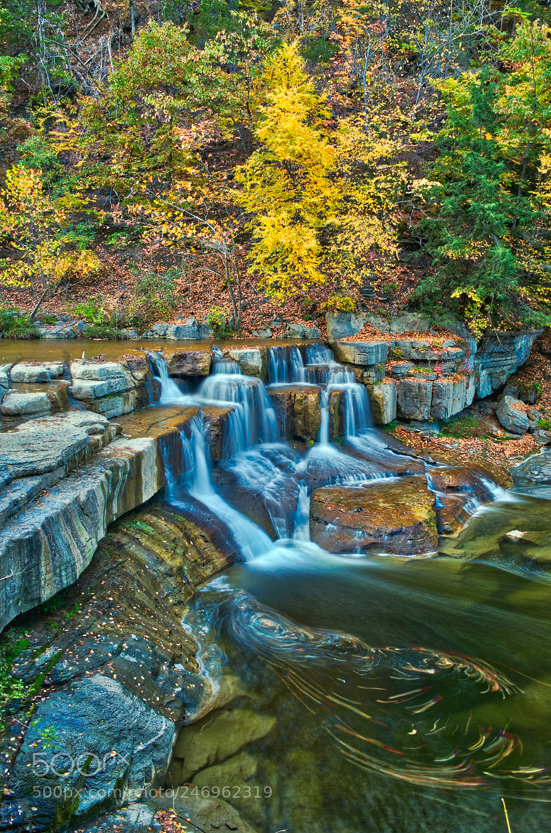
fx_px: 831
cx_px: 276
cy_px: 416
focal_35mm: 36
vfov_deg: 53.2
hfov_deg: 36.7
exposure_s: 3
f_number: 11
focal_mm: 24
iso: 100
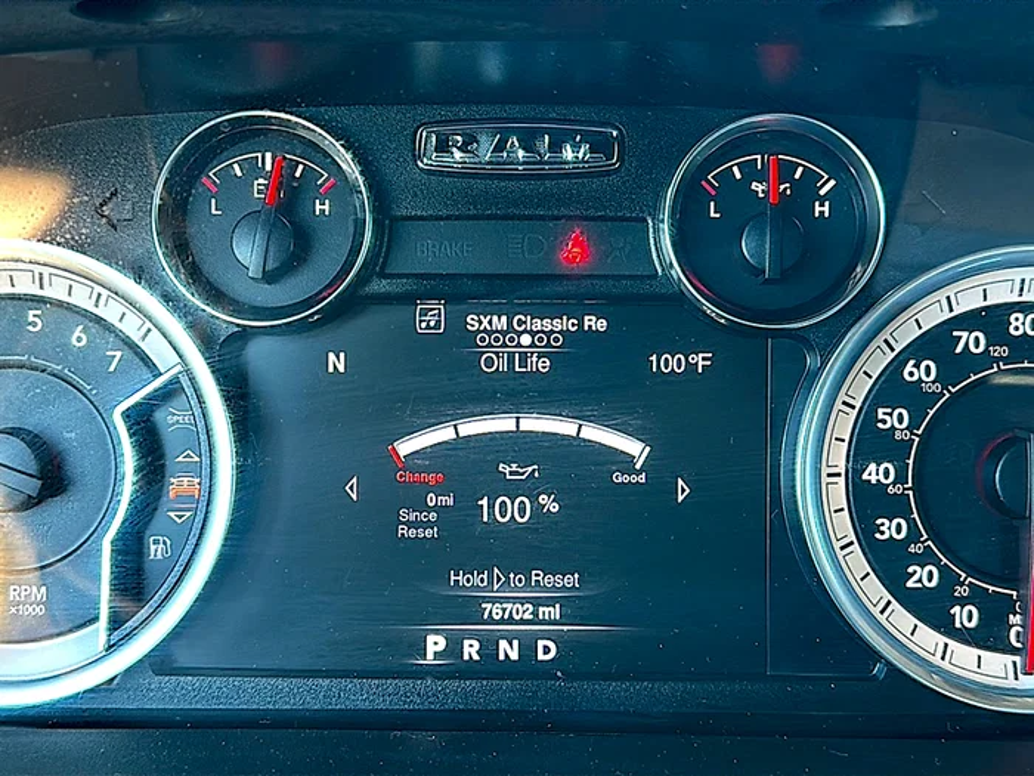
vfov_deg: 39.7
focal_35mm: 36
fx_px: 1075
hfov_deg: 51.4
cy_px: 388
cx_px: 517
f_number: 1.78
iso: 100
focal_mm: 6.86
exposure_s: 1/84
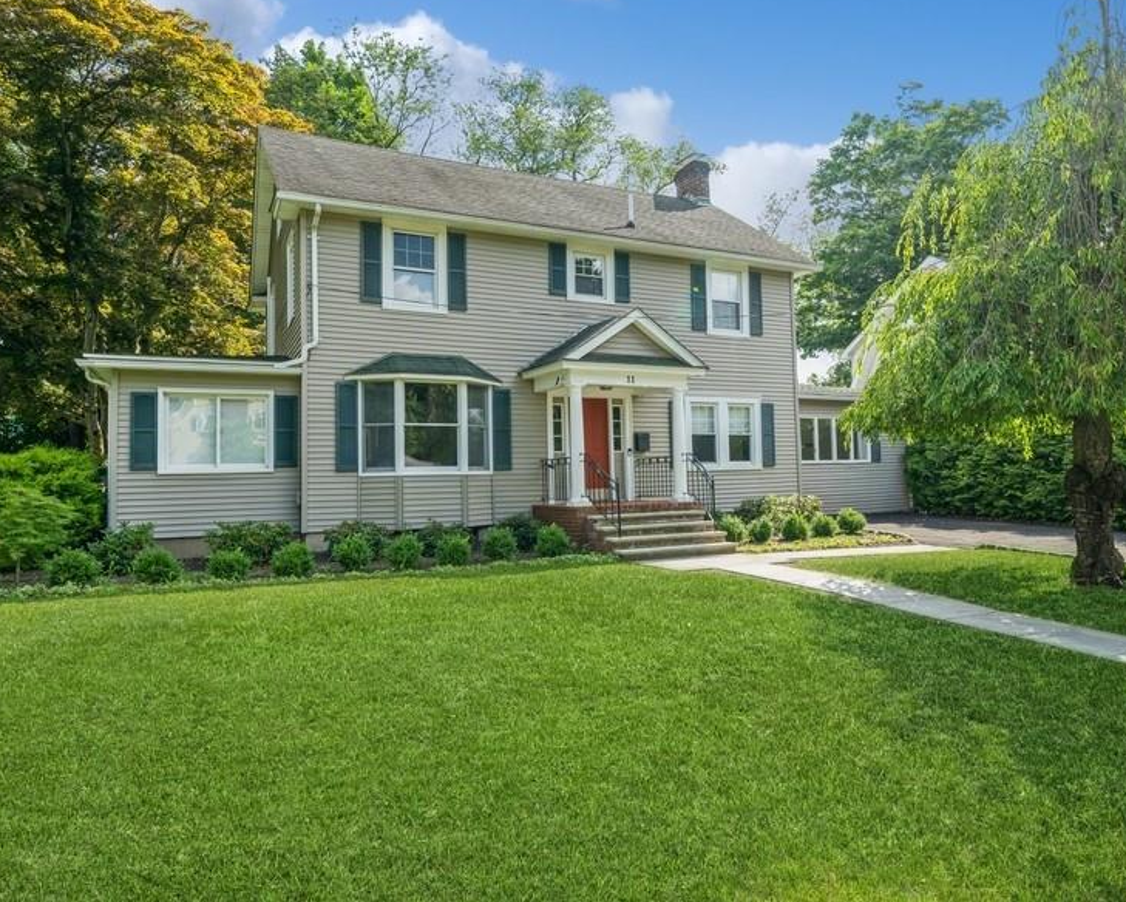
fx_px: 734
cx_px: 632
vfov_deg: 63.2
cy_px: 440
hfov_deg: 74.7
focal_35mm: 22
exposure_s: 1/200
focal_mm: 19
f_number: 8
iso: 200
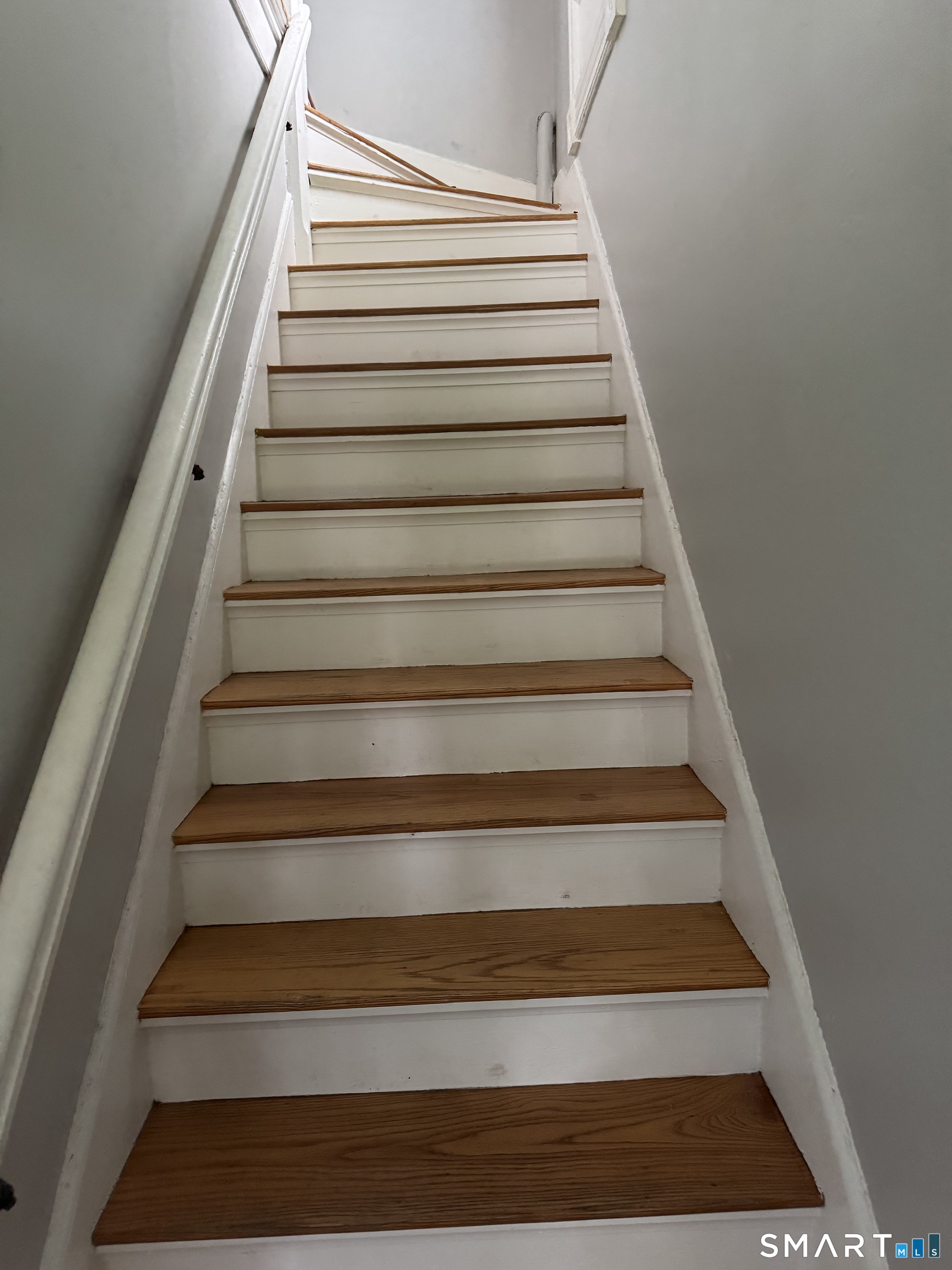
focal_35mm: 24
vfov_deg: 71.6
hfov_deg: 56.8
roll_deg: +2.0
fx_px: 880
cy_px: 635
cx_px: 476
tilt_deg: -10.9
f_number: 1.78
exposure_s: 1/48
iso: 800
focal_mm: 6.76
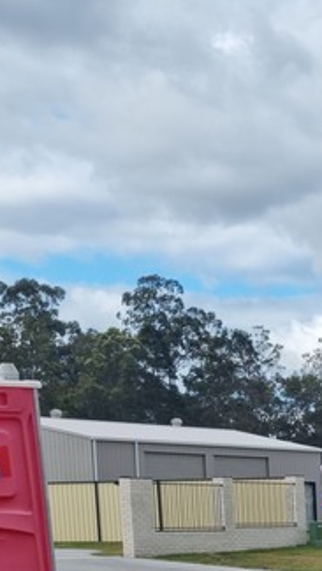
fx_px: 1562
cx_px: 681
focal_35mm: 103
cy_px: 798
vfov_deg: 18.8
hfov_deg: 10.6
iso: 50
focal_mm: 6.7
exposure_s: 1/840
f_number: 1.8
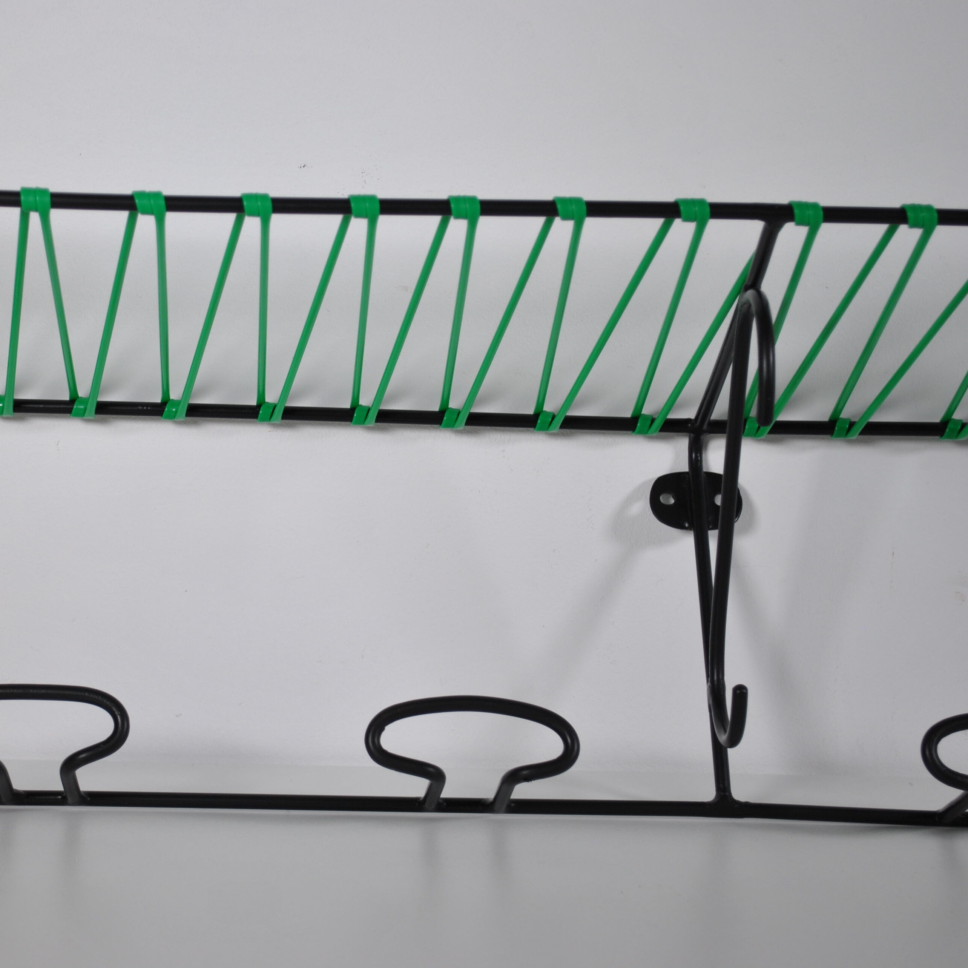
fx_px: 2436
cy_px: 483
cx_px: 250
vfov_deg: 22.5
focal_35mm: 77
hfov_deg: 22.3
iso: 200
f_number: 5.3
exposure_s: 1/160
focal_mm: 40
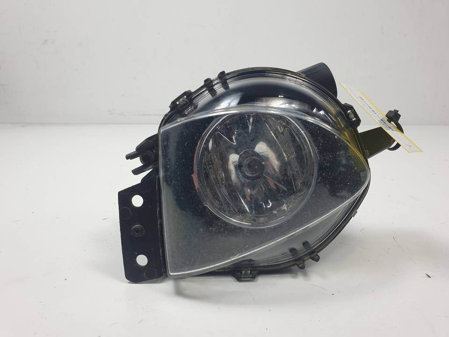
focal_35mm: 26
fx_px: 337
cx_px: 224
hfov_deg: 67.3
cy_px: 168
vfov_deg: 53.1
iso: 50
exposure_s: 1/228
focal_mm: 4.3
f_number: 2.4
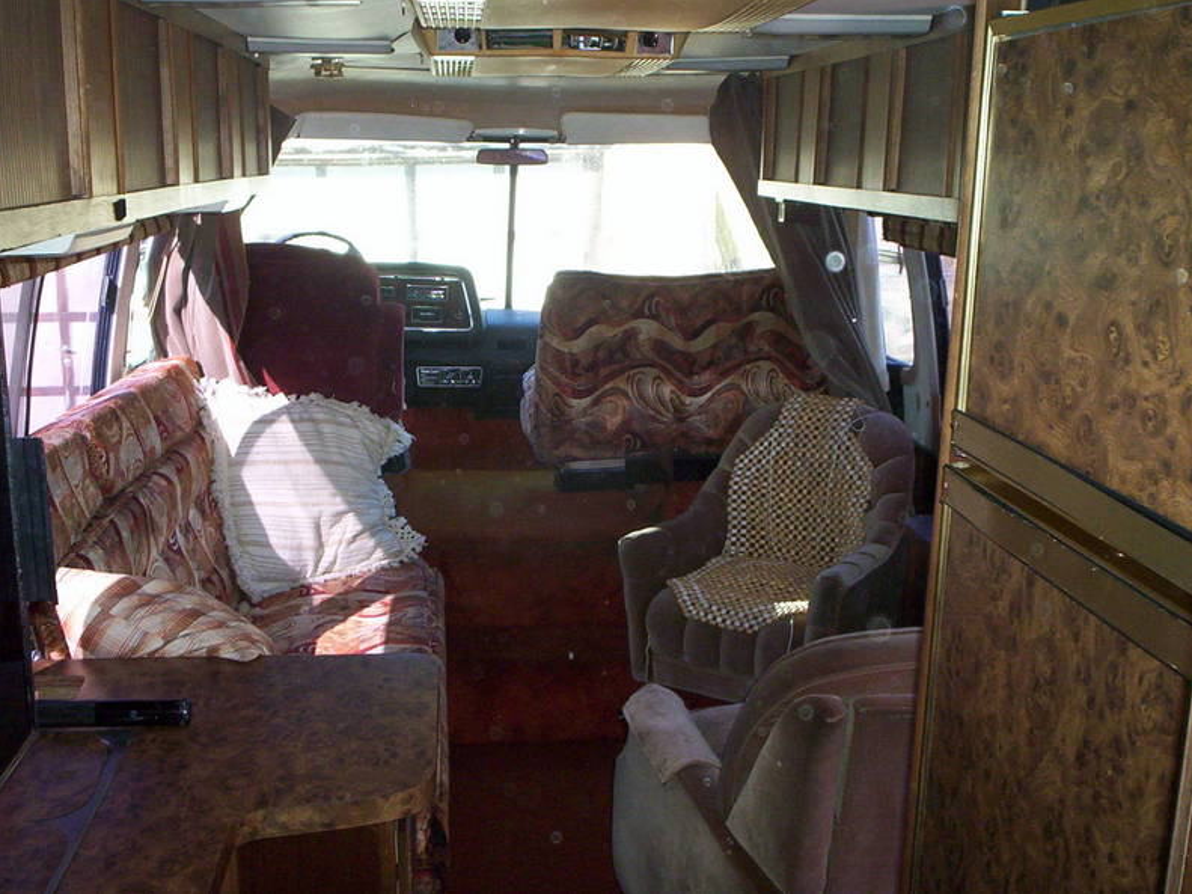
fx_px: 1343
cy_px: 435
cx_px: 585
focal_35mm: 39
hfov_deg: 47.9
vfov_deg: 36.8
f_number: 4.5
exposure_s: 1/60
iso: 140
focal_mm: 4.99
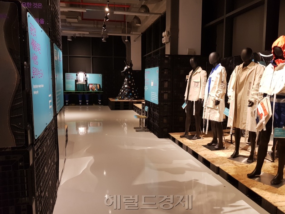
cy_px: 106
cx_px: 148
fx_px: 222
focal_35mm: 27
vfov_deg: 51.3
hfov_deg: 65.3
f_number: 1.7
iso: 250
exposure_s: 1/30
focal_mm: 4.2
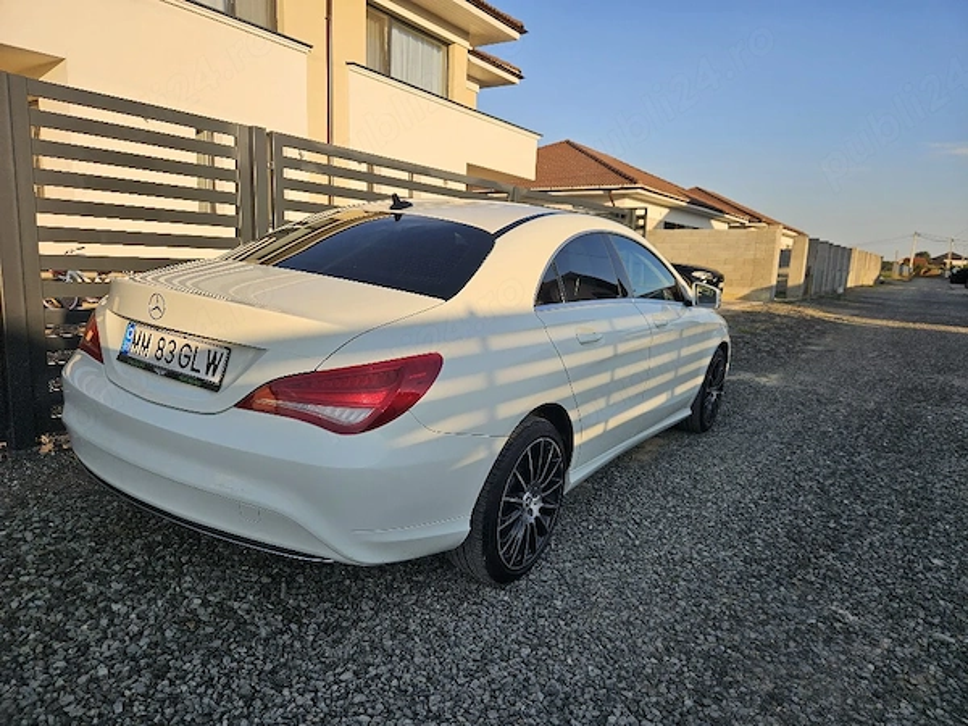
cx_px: 484
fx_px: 643
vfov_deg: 58.9
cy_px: 363
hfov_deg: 73.9
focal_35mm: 23
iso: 25
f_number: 1.8
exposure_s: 1/1429
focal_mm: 5.4
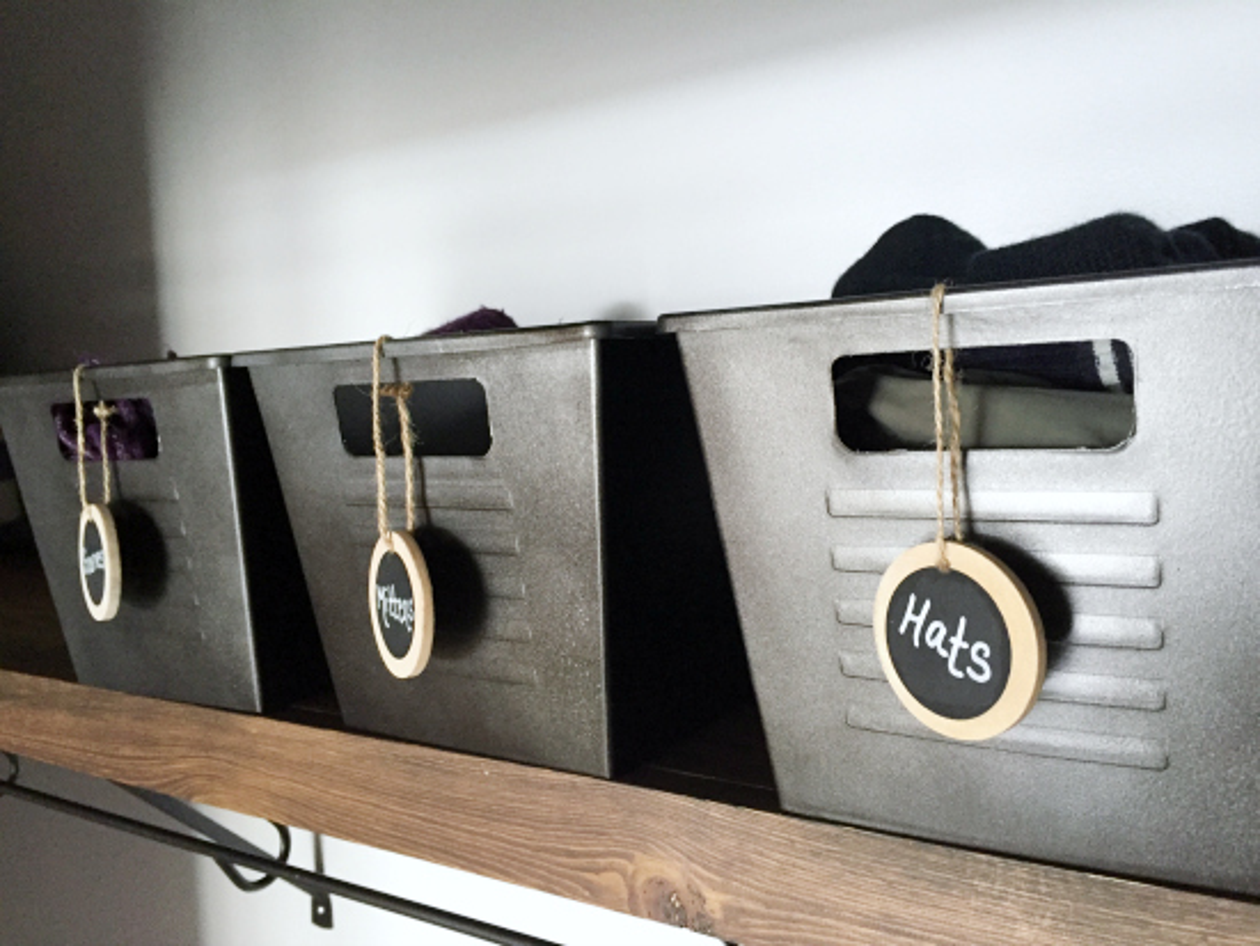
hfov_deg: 61.6
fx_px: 1056
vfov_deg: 48.3
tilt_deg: -3.5
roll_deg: +1.6
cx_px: 630
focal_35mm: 29
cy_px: 473
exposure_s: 1/30
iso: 200
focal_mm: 4.15
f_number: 2.2
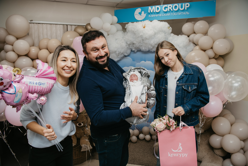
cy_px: 83
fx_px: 165
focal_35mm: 24
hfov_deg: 73.7
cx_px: 124
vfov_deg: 53.1
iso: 160
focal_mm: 24
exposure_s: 1/160
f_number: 4
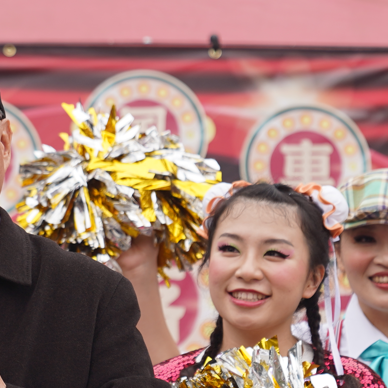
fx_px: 3196
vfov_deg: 6.9
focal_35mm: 252
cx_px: 24
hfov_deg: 6.9
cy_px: 316
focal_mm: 70
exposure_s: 1/800
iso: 160
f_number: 3.2
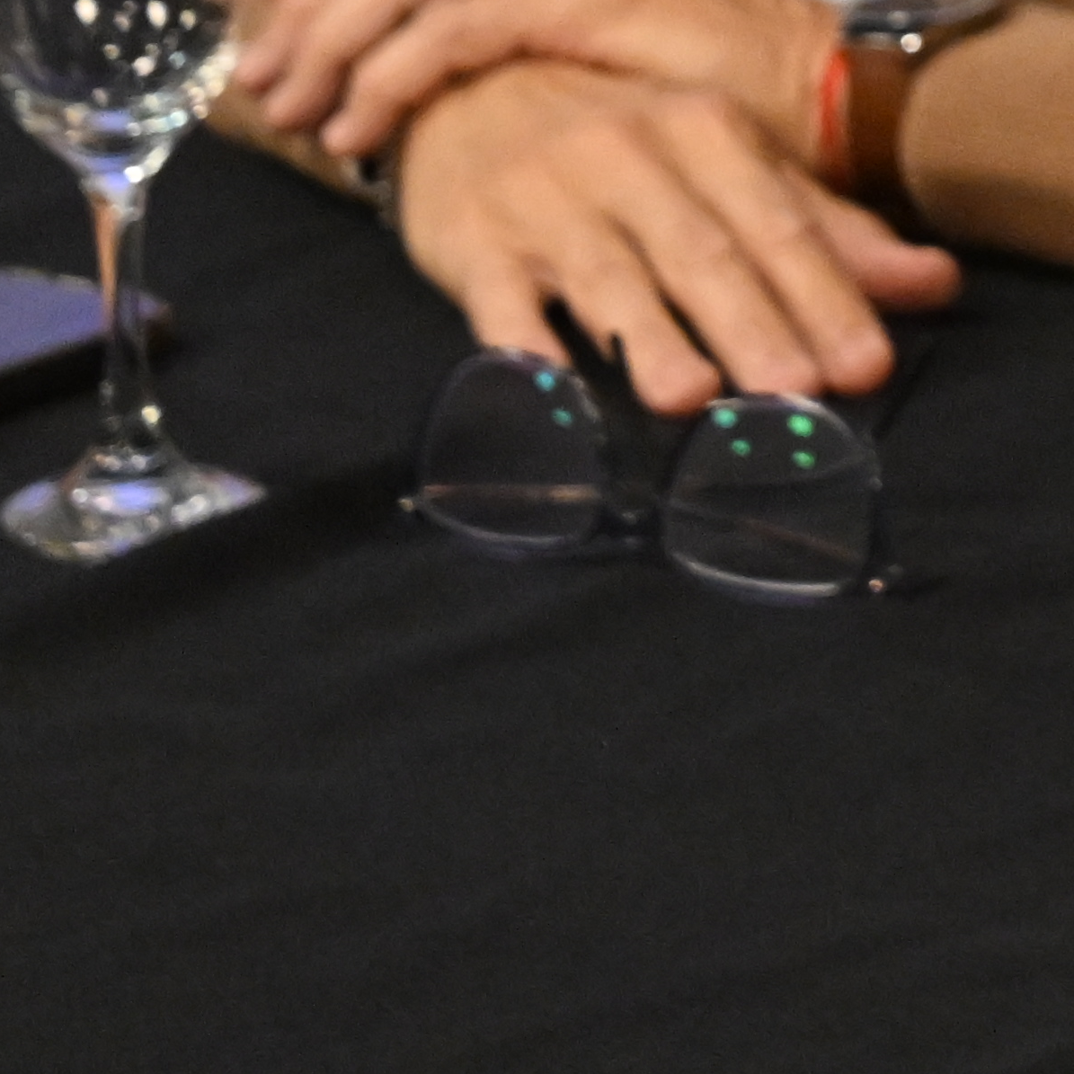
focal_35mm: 411
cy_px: -1398
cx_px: 2613
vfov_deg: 4.2
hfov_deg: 4.2
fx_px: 14427
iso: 4000
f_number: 4
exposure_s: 1/200
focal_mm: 70
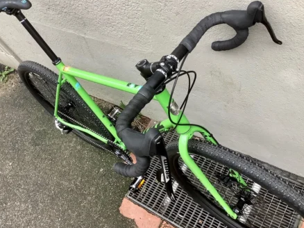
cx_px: 139
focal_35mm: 34
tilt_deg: -52.5
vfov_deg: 41.7
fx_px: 298
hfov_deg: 53.9
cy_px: 105
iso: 80
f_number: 2.4
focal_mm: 3.3
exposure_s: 1/120
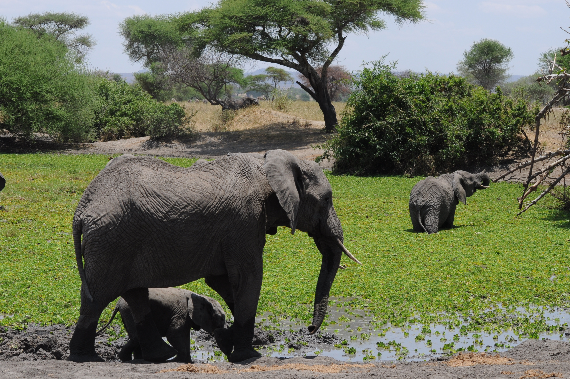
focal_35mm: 103
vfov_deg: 13.3
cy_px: 157
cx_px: 268
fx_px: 1623
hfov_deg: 19.9
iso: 320
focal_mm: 55
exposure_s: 1/400
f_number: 11
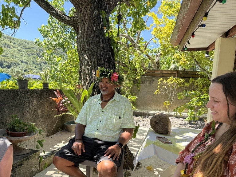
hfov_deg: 56.3
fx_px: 218
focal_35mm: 32
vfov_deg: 43.8
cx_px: 93
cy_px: 111
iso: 100
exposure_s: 1/840
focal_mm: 6.76
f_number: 1.78
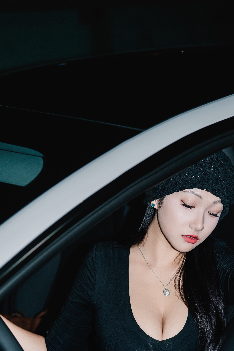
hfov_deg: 15.8
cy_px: 258
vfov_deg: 23.4
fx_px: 838
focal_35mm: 86
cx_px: 163
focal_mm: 50
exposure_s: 1/200
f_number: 2.2
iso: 1250
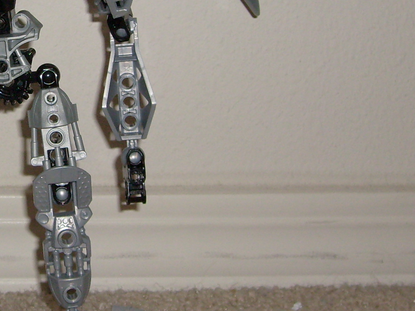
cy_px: 81
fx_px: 1223
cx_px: -14
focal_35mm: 102
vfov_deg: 14.5
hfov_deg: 18.7
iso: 100
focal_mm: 7.2
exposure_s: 1/45
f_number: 3
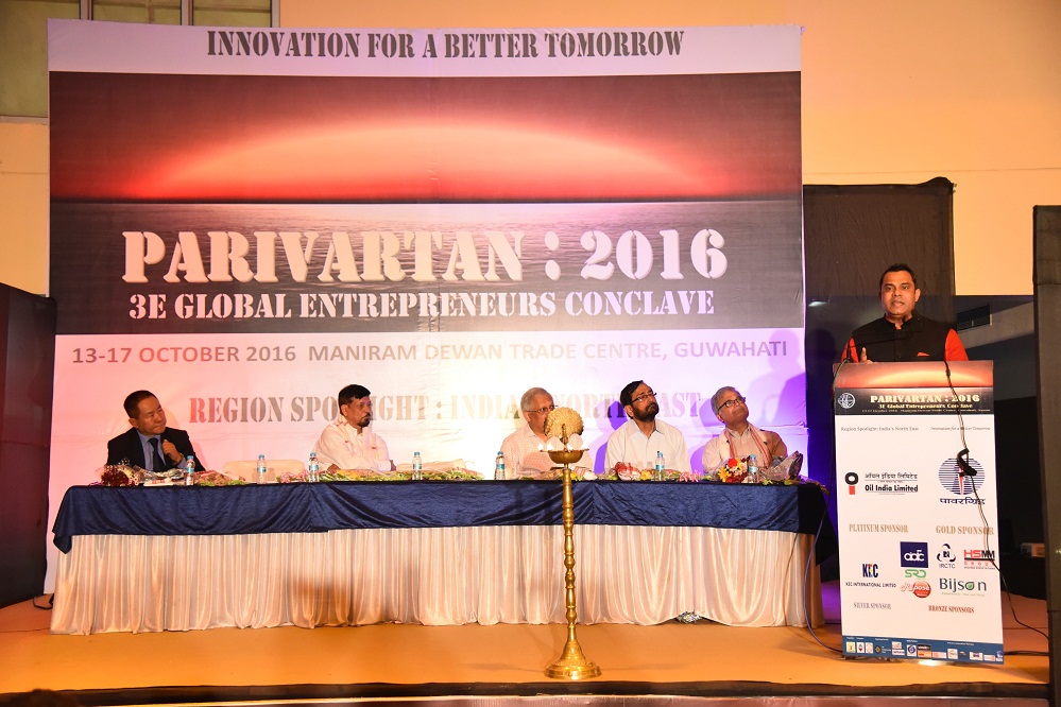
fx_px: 1415
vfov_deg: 28.1
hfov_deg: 41.1
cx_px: 530
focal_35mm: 48
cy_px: 354
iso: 4000
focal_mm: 48
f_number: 4
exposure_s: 1/250
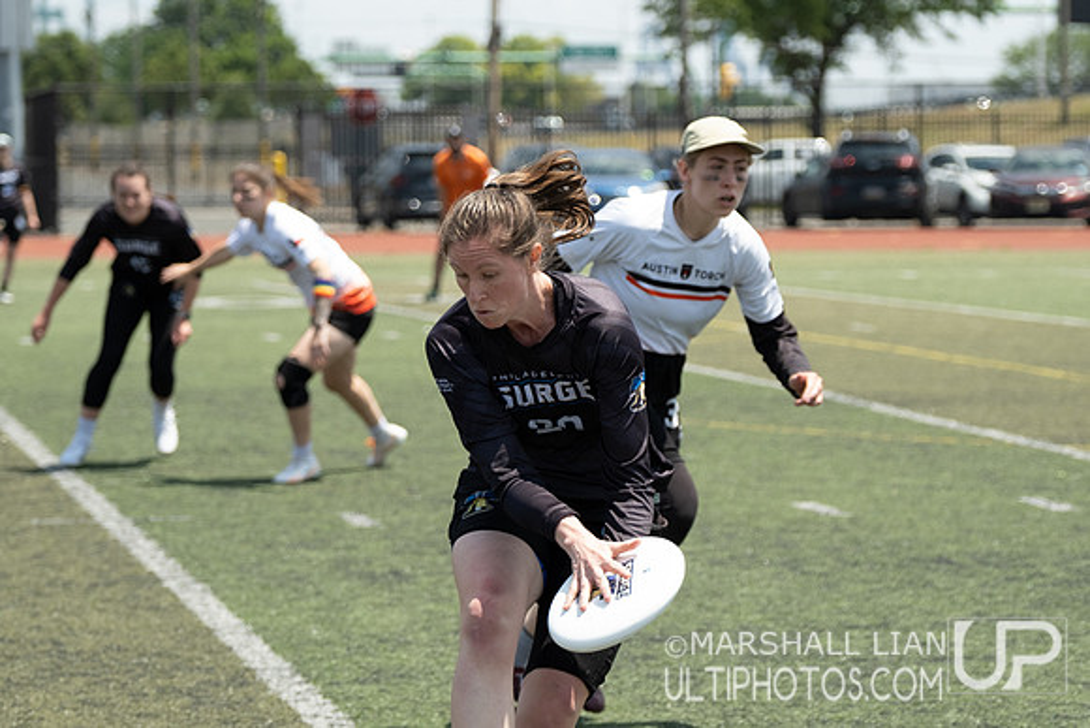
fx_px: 4624
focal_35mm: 153
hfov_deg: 13.4
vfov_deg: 9.0
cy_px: 257
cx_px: 566
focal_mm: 74.4
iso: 100
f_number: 2.8
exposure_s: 1/1600
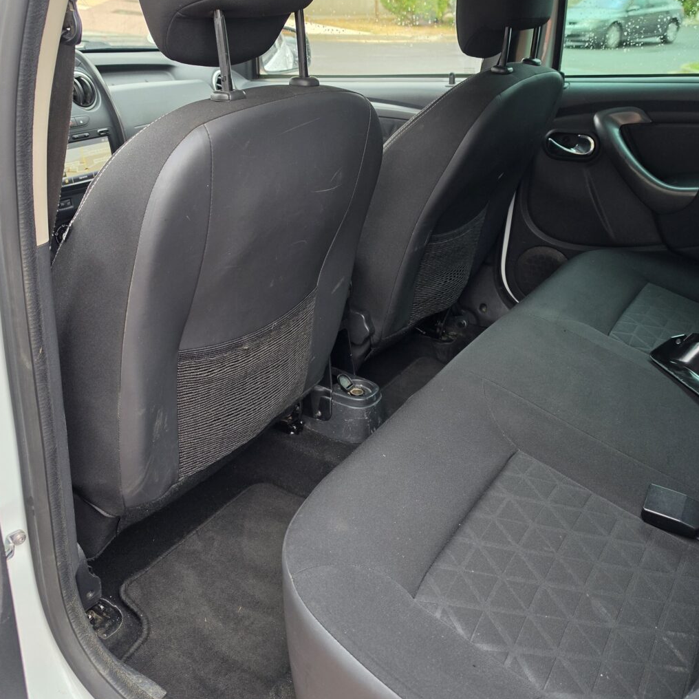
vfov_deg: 51.0
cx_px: 380
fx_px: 731
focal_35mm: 32
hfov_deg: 51.0
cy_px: 303
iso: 80
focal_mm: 6.5
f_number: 1.4
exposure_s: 1/100
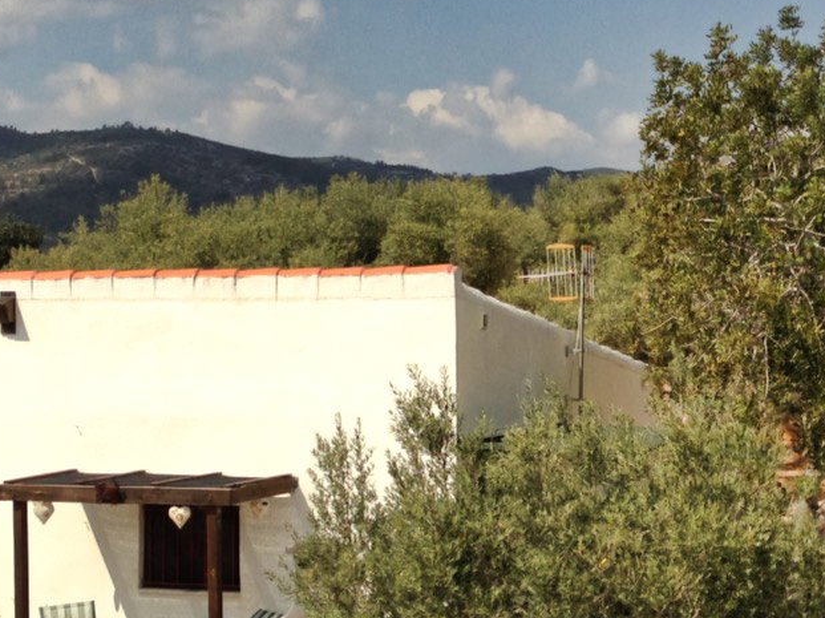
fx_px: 2025
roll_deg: +2.1
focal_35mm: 85
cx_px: 511
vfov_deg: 17.3
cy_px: 224
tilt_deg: -1.2
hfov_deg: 23.0
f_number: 2.4
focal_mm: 4.12
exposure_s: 1/2463
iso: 50
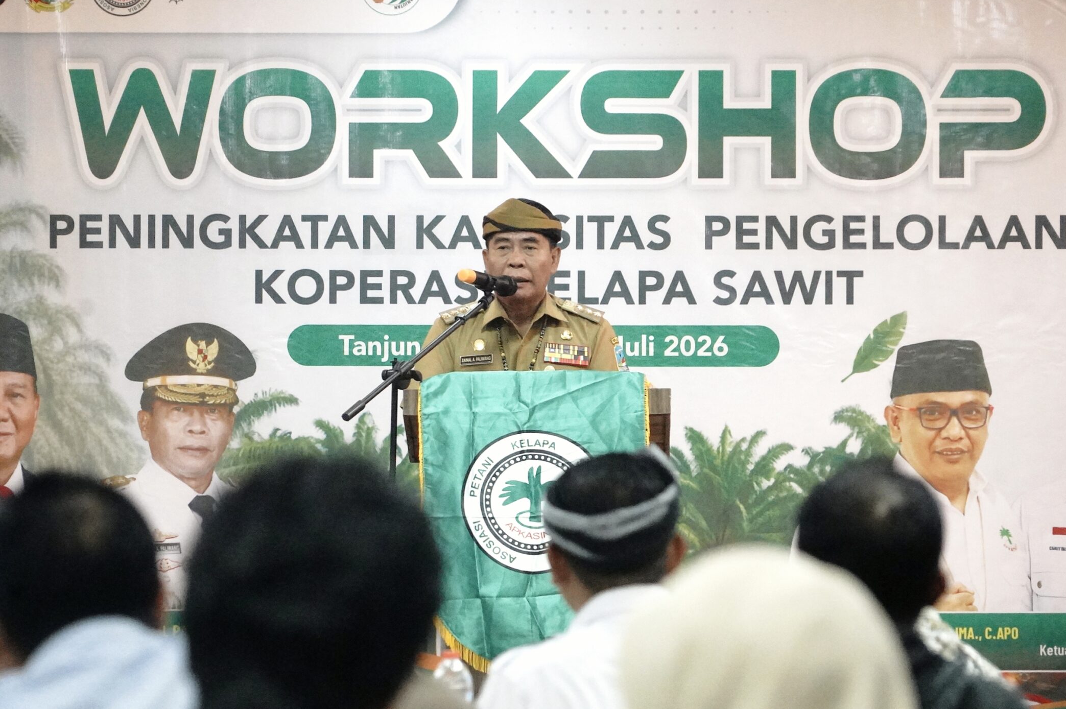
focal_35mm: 222
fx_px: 6568
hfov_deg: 9.3
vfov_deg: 6.2
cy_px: 414
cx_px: 531
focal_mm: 181
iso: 16000
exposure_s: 1/100
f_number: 6.3
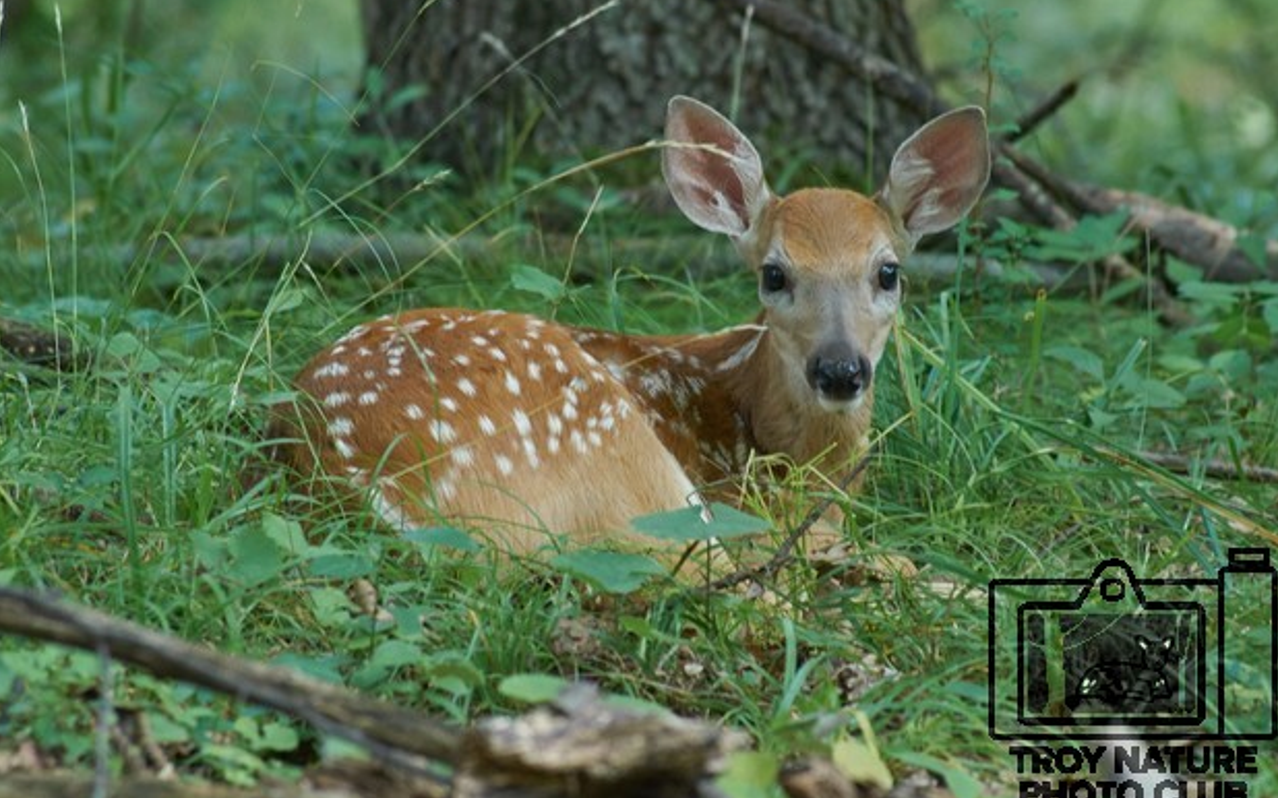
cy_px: 381
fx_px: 19814
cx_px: 625
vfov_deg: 2.3
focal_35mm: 569
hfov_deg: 3.7
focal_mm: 360
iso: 1600
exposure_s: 1/50
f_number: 8
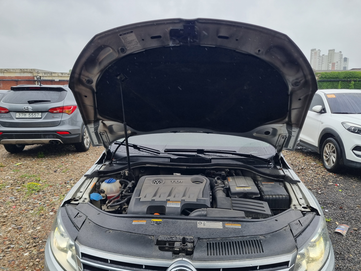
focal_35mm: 26
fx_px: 271
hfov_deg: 67.3
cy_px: 136
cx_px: 180
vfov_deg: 53.1
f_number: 1.8
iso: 50
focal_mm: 5.4
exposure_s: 1/391
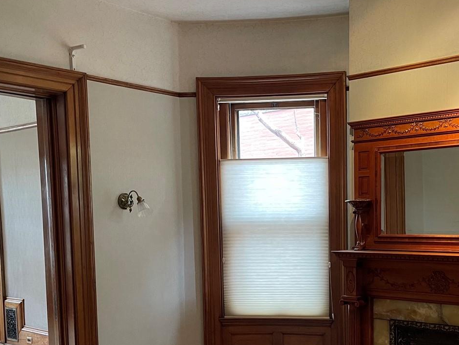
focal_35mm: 44
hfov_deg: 42.5
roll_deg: +1.2
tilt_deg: -4.1
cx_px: 297
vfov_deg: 32.2
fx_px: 584
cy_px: 262
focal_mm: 5.1
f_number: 1.6
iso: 320
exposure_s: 1/60
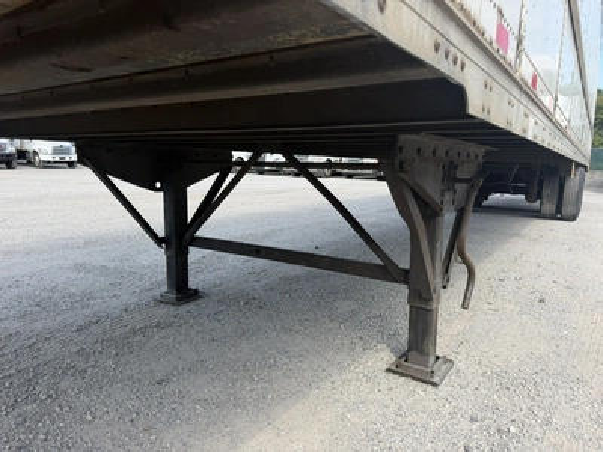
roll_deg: -2.2
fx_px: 418
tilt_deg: -9.9
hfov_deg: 71.6
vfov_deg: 56.8
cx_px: 302
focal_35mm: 24
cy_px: 226
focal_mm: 6.76
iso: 80
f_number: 1.78
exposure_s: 1/1314
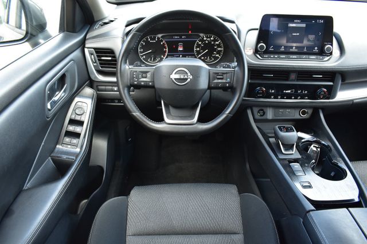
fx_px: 275
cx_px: 184
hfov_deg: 67.4
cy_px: 122
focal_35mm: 27
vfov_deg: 47.9
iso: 400
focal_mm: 18
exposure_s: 1/30
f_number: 7.1
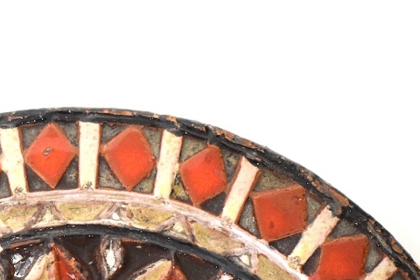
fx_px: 1015
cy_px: 233
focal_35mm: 87
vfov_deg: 15.6
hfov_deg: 23.0
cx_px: 74
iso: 2200
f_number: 4.2
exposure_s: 1/125
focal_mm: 30
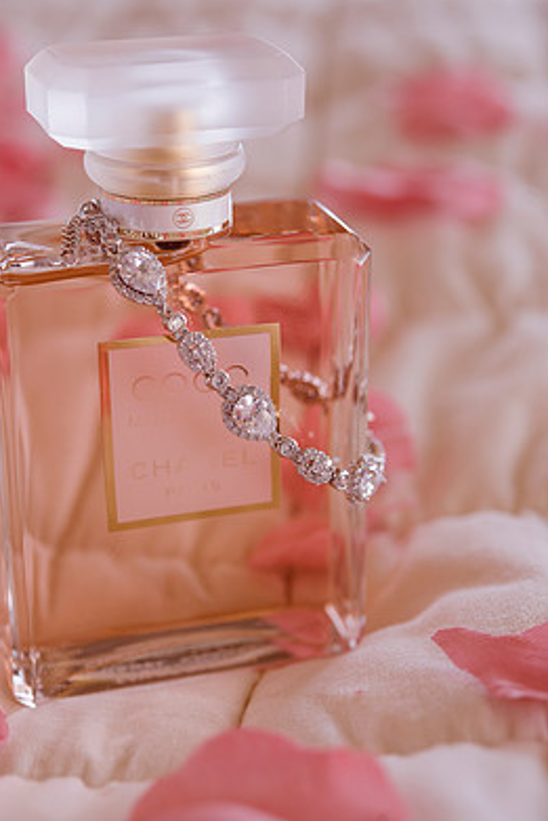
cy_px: 395
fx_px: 1574
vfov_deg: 29.2
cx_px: 235
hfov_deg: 19.7
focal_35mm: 69
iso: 320
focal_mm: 60
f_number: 5.6
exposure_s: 1/60
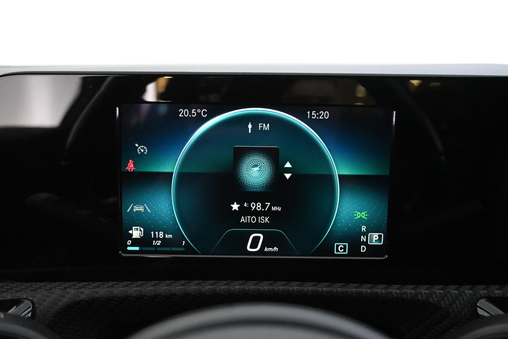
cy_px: 170
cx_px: 254
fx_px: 519
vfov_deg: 36.2
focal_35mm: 37
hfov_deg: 52.2
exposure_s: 1/40
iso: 8000
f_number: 4.2
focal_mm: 24.5
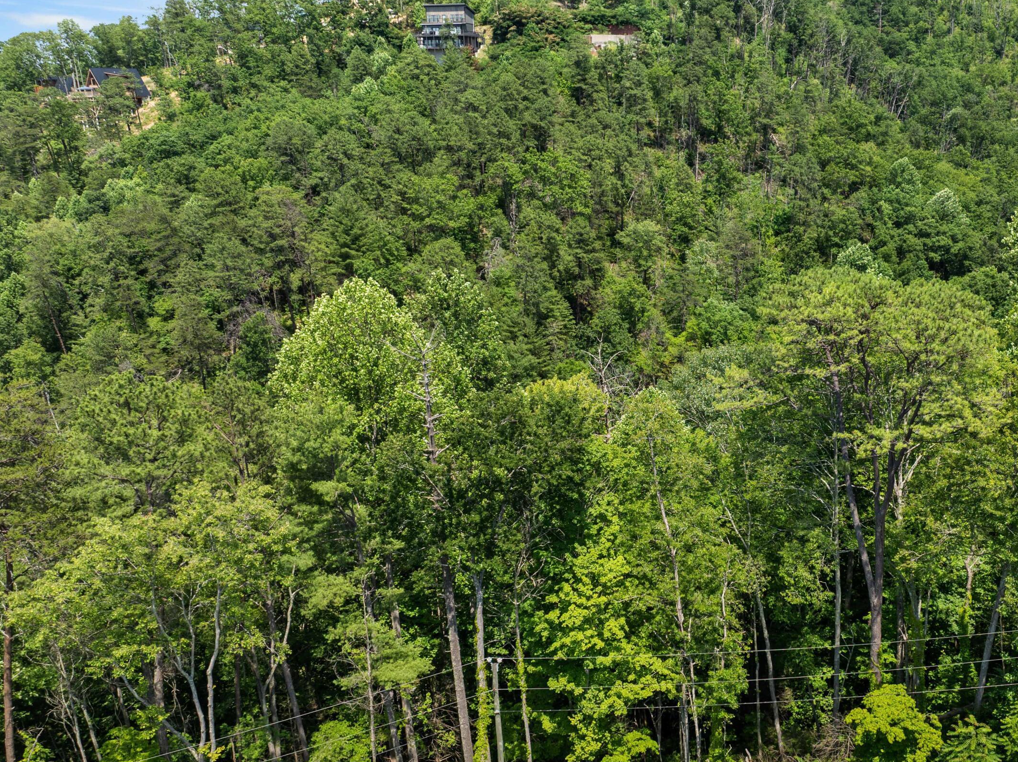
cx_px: 705
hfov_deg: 52.6
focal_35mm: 34
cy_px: 435
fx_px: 999
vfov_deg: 41.6
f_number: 2.8
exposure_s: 1/40
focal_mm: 12.29
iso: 100
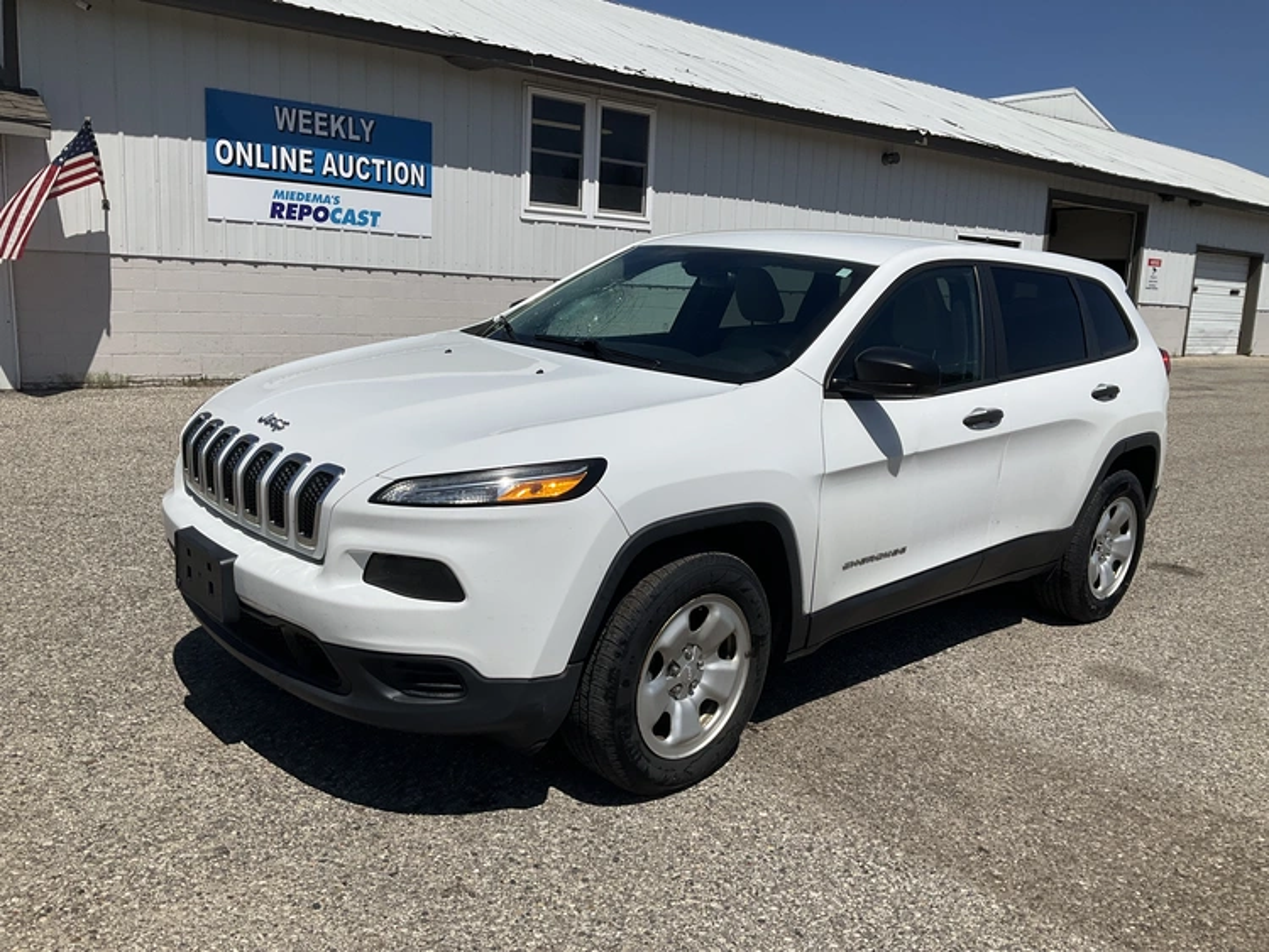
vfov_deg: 48.3
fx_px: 1063
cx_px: 634
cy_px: 476
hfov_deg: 61.6
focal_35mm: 29
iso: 25
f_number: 1.8
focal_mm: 3
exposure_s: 1/5263
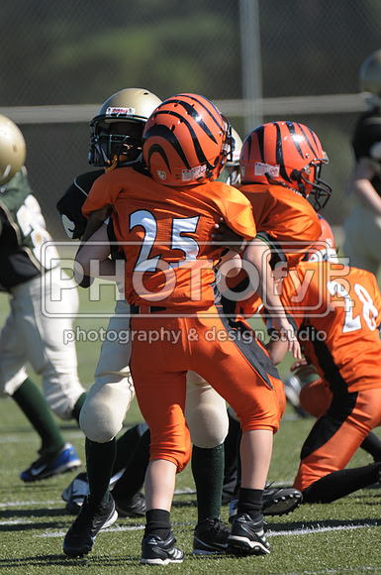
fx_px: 9553
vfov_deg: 3.4
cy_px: 288
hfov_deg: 2.3
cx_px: 190
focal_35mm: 600
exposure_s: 1/3200
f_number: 4
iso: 640
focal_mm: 400
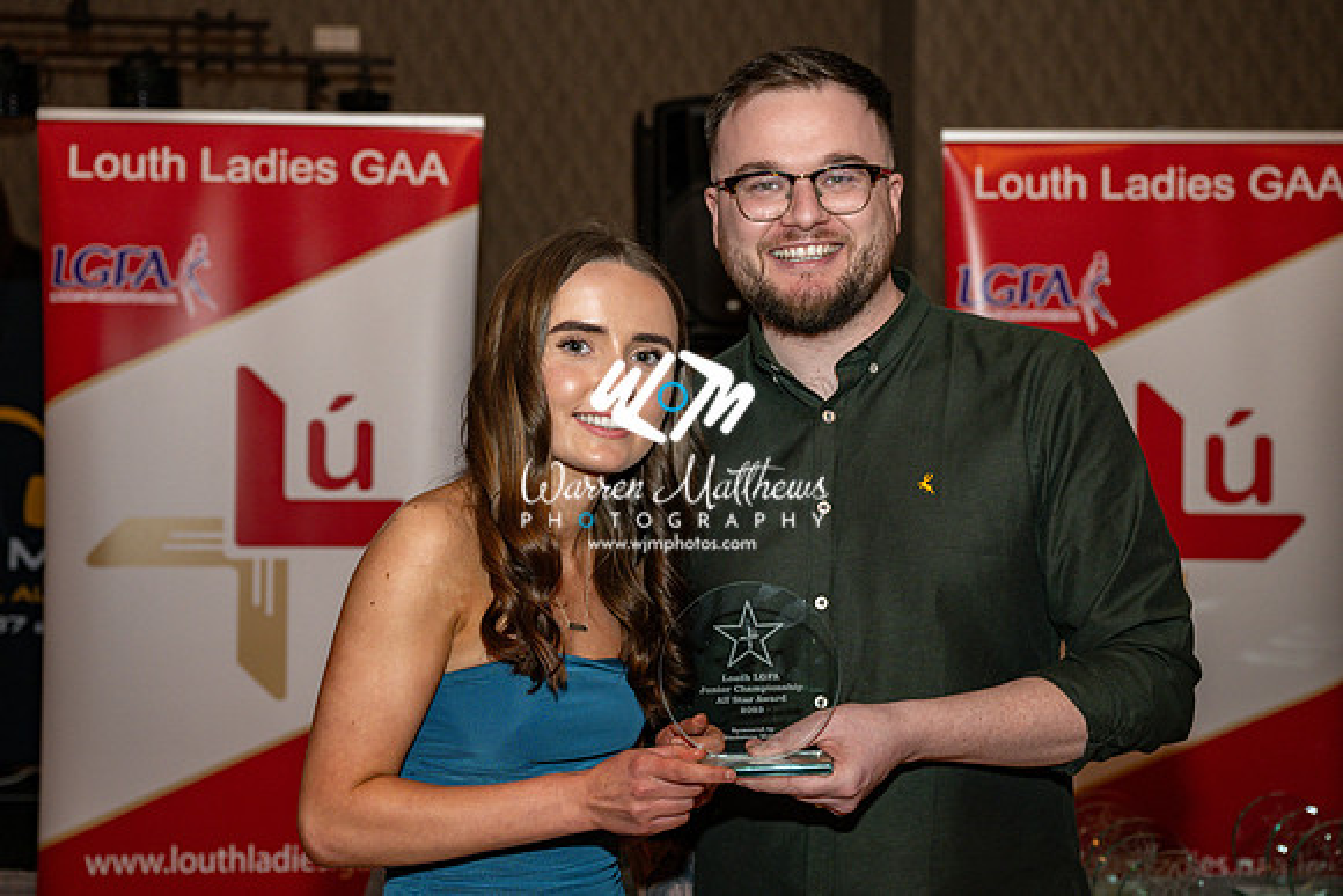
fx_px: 1967
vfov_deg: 25.7
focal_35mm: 53
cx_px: 668
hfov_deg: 37.7
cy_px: 432
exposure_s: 1/125
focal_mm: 47
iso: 500
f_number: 4
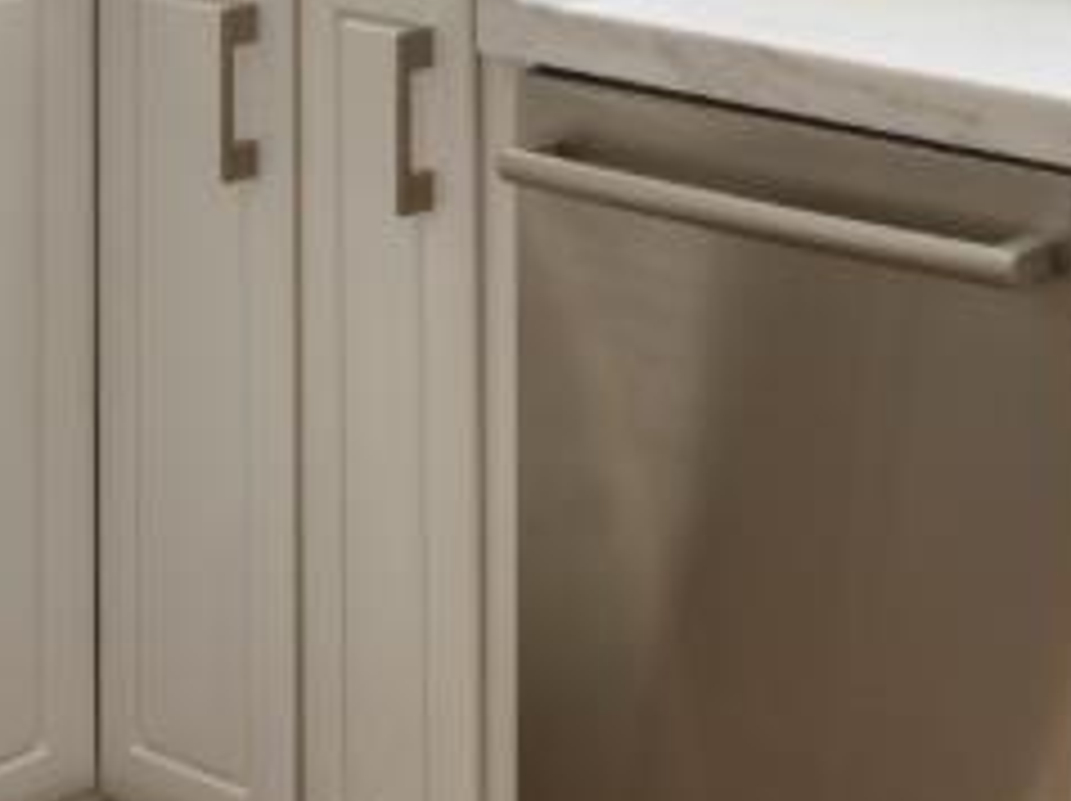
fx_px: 2998
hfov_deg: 19.3
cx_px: 1238
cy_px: -637
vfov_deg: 13.6
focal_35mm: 97
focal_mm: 16
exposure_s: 1/2.5
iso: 160
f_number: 16
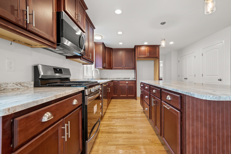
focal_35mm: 16
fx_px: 103
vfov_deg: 73.7
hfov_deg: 96.6
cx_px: 122
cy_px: 80
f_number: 7.1
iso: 250
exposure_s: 1
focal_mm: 15
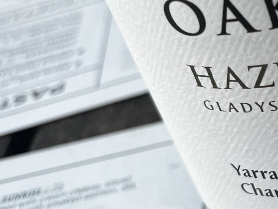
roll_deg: +12.6
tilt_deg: -34.5
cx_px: 372
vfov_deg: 18.4
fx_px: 635
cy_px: 33
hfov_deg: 22.0
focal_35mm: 79
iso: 125
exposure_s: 1/100
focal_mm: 5.1
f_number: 1.6
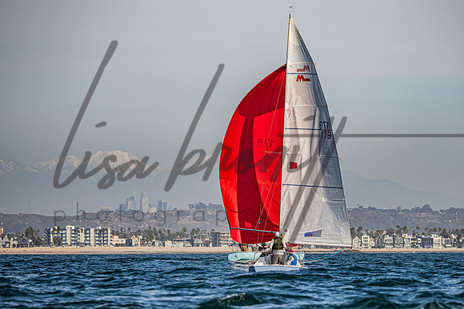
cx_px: 271
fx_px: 3855
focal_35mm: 299
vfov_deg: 4.6
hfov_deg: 6.9
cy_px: 149
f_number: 5.6
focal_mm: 220
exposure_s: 1/3200
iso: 320
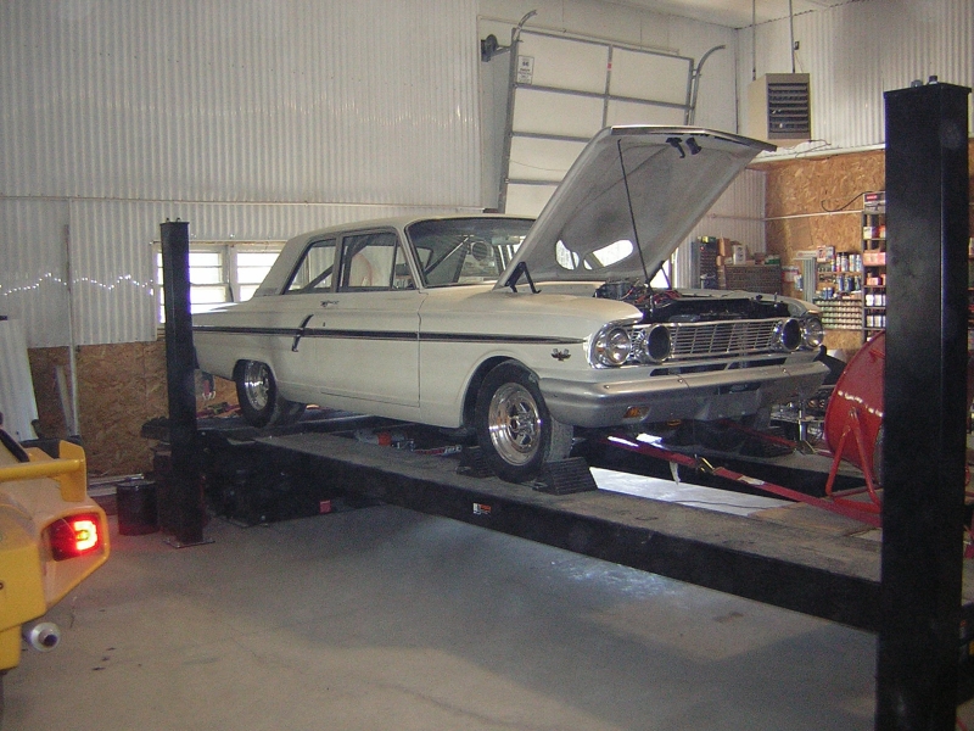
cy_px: 366
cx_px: 487
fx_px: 1013
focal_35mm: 36
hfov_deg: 51.4
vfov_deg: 39.7
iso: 154
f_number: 2.6
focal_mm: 4.7
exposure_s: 1/60.1
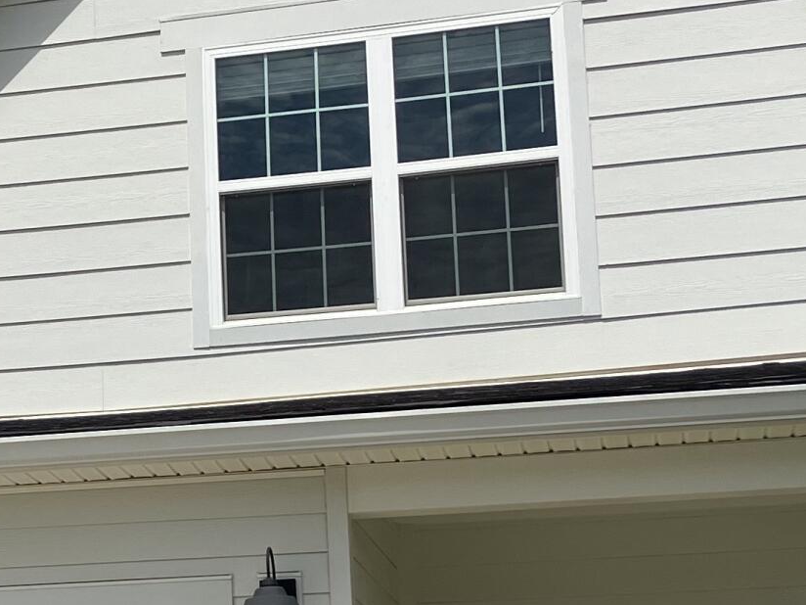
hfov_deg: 18.7
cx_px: -14
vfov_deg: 14.4
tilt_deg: +12.0
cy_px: 473
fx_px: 2375
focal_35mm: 102
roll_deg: +0.5
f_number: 1.8
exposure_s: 1/5405
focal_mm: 3.99
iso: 32
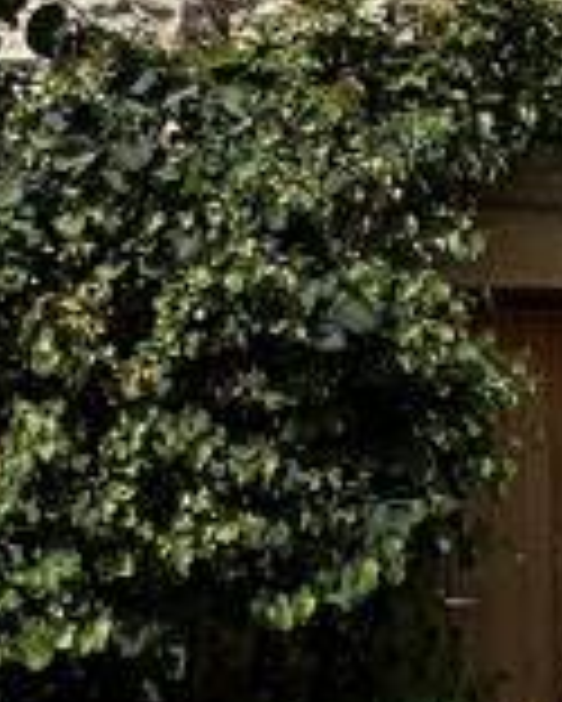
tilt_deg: +12.6
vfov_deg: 27.7
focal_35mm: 65
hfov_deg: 23.2
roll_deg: +0.1
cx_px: 445
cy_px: 32
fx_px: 1350
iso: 32
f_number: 1.8
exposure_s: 1/1754
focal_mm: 1.57
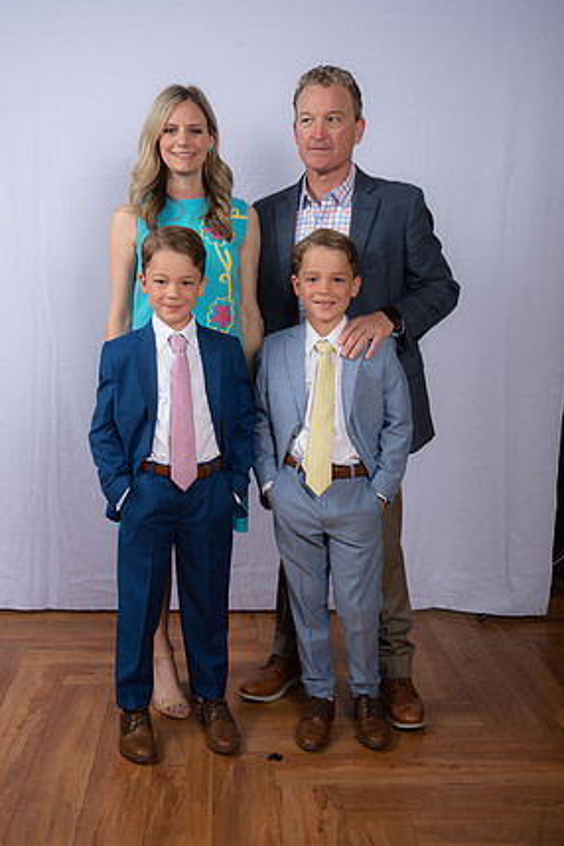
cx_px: 291
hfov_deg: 30.5
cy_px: 422
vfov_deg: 44.5
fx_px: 1034
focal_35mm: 44
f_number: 8
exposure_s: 1/160
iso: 250
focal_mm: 42
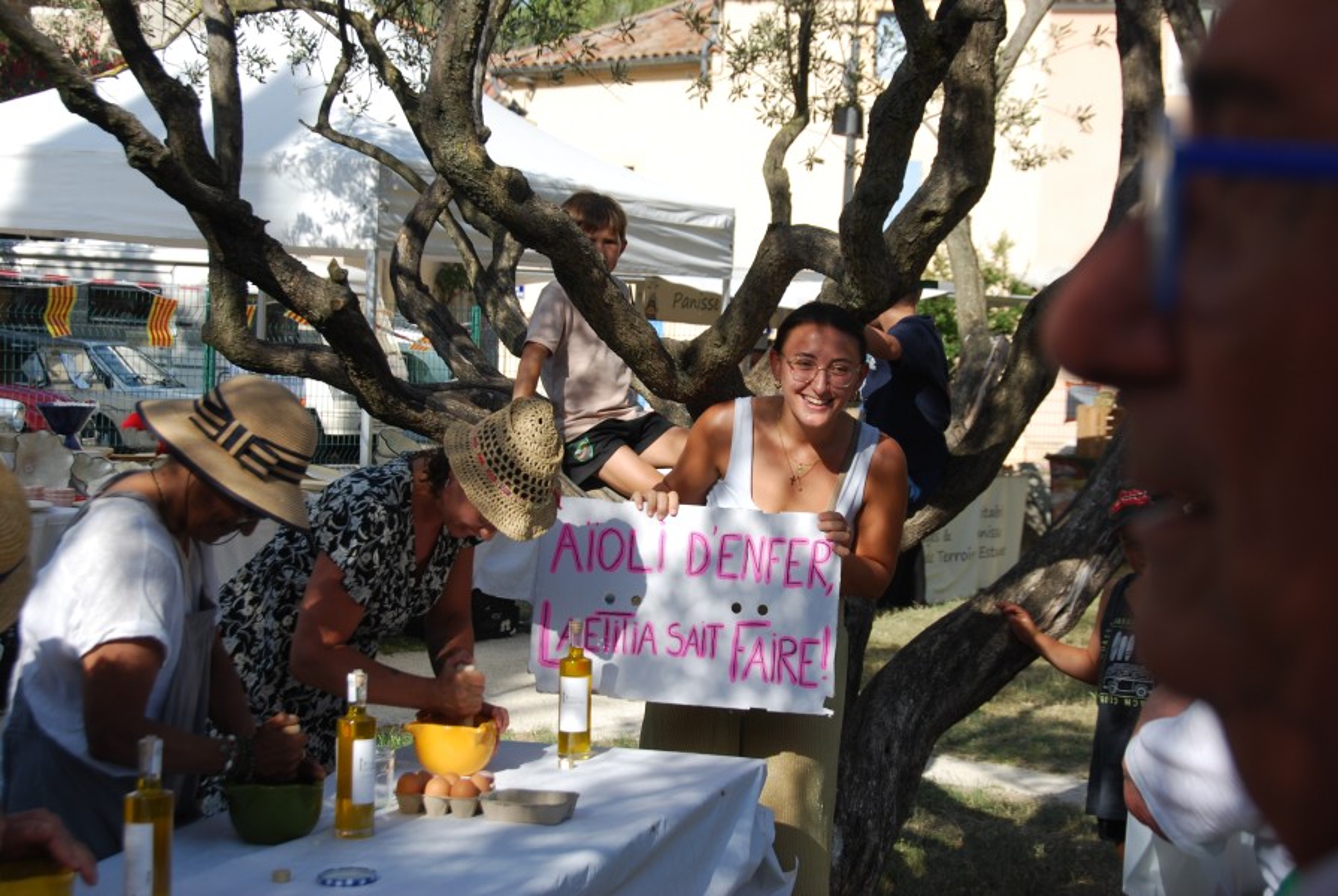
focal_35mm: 66
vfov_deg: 20.7
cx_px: 669
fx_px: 2456
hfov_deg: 30.5
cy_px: 448
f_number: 7.1
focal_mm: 44
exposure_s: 1/200
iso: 100
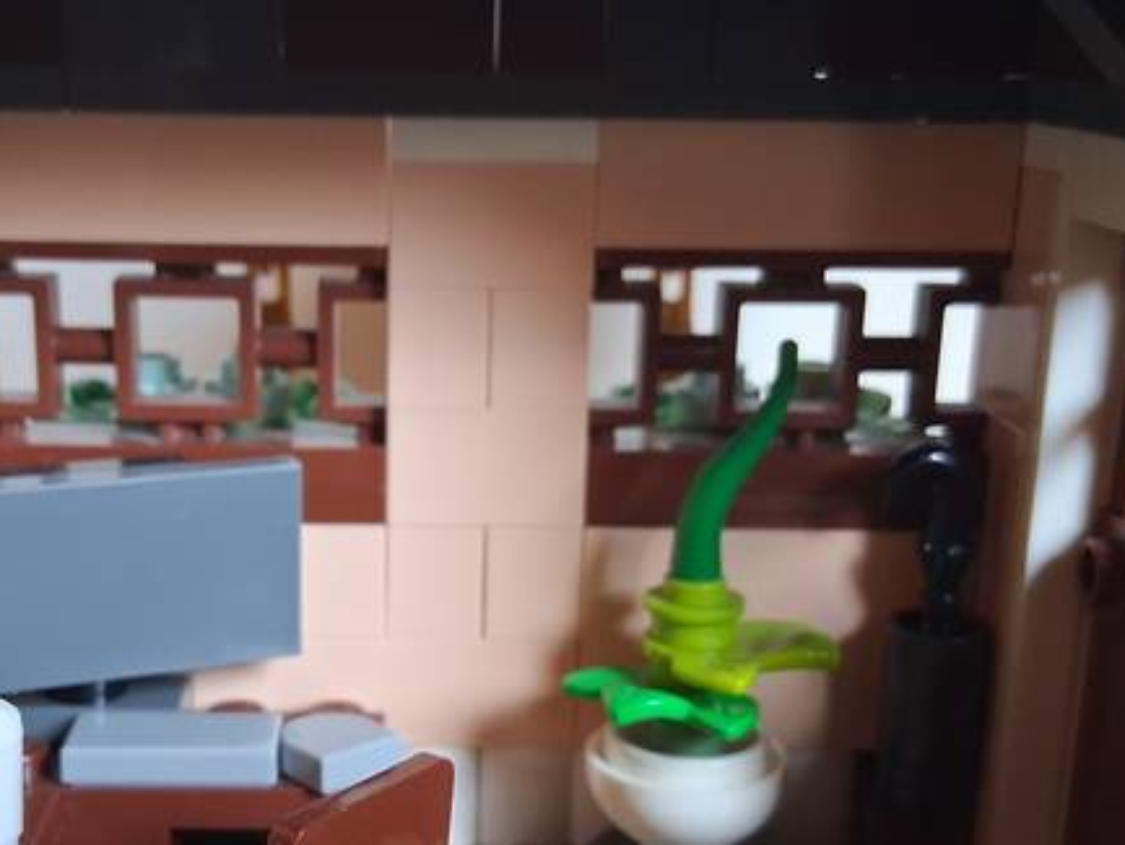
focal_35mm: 54
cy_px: 566
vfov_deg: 26.9
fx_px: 1755
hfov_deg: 35.3
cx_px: 418
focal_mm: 3.98
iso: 500
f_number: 1.8
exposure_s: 1/60
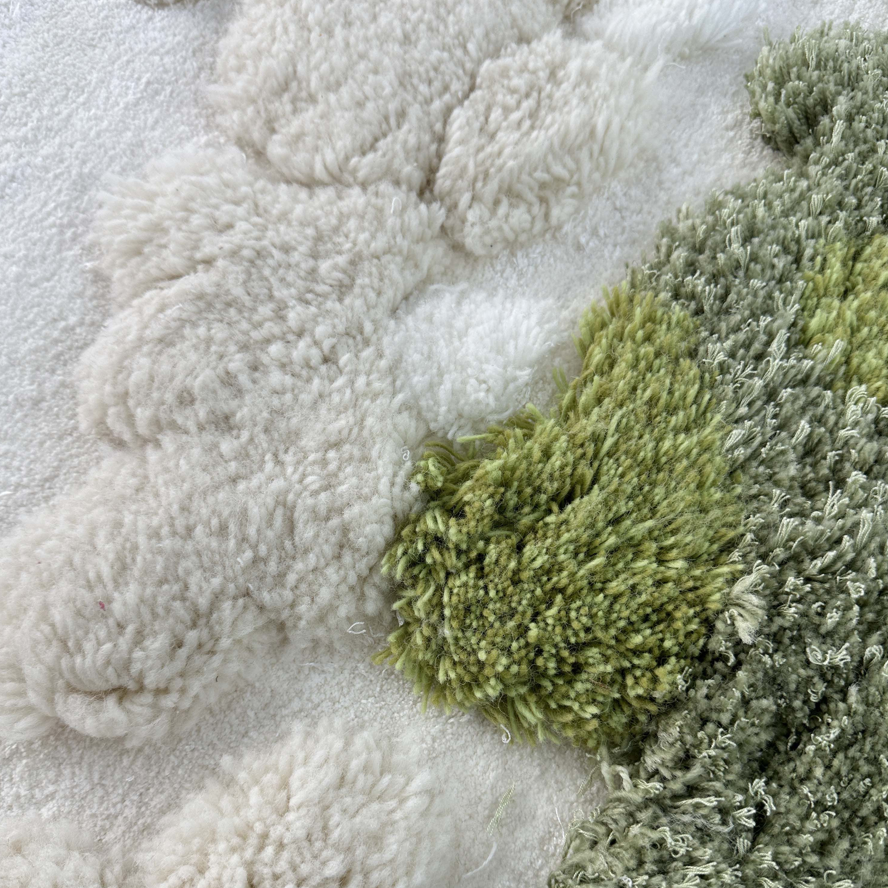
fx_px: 842
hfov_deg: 55.6
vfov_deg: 55.3
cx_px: 438
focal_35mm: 29
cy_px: 524
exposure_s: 1/100
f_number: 1.78
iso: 64
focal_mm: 6.86
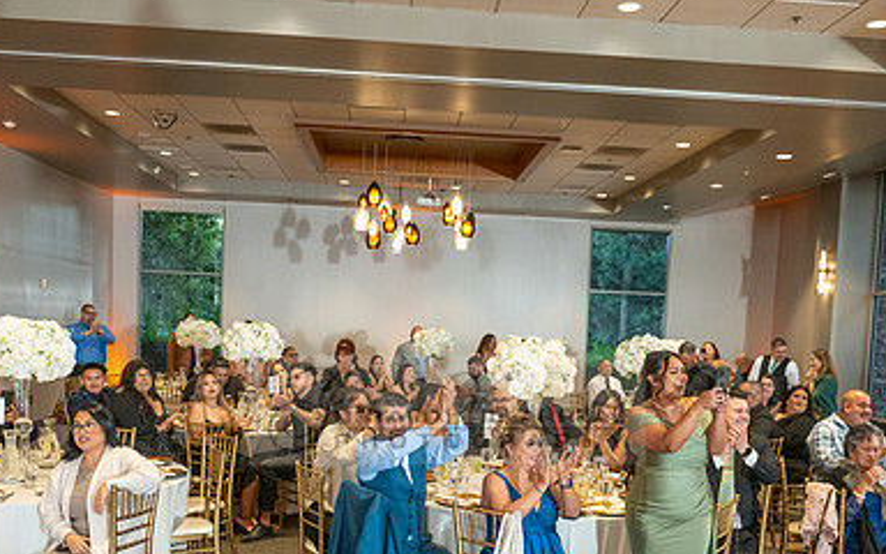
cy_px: 410
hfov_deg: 52.7
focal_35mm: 37
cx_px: 450
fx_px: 893
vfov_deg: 33.8
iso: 800
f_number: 3.5
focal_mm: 24
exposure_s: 1/200
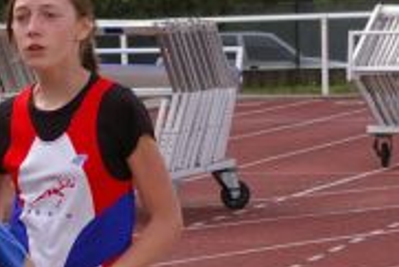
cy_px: 193
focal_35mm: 331
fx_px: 3671
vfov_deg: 4.2
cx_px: -4
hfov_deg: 6.2
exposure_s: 1/250
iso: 200
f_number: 8
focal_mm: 50
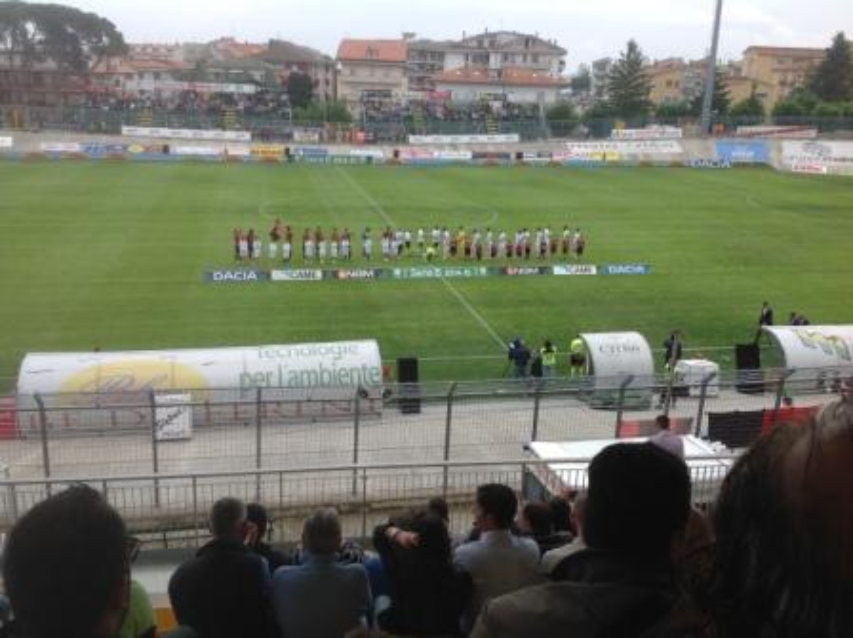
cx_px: 426
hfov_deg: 52.7
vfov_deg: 40.6
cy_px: 319
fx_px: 862
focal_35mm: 35
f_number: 2.4
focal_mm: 4.28
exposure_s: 1/975
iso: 50
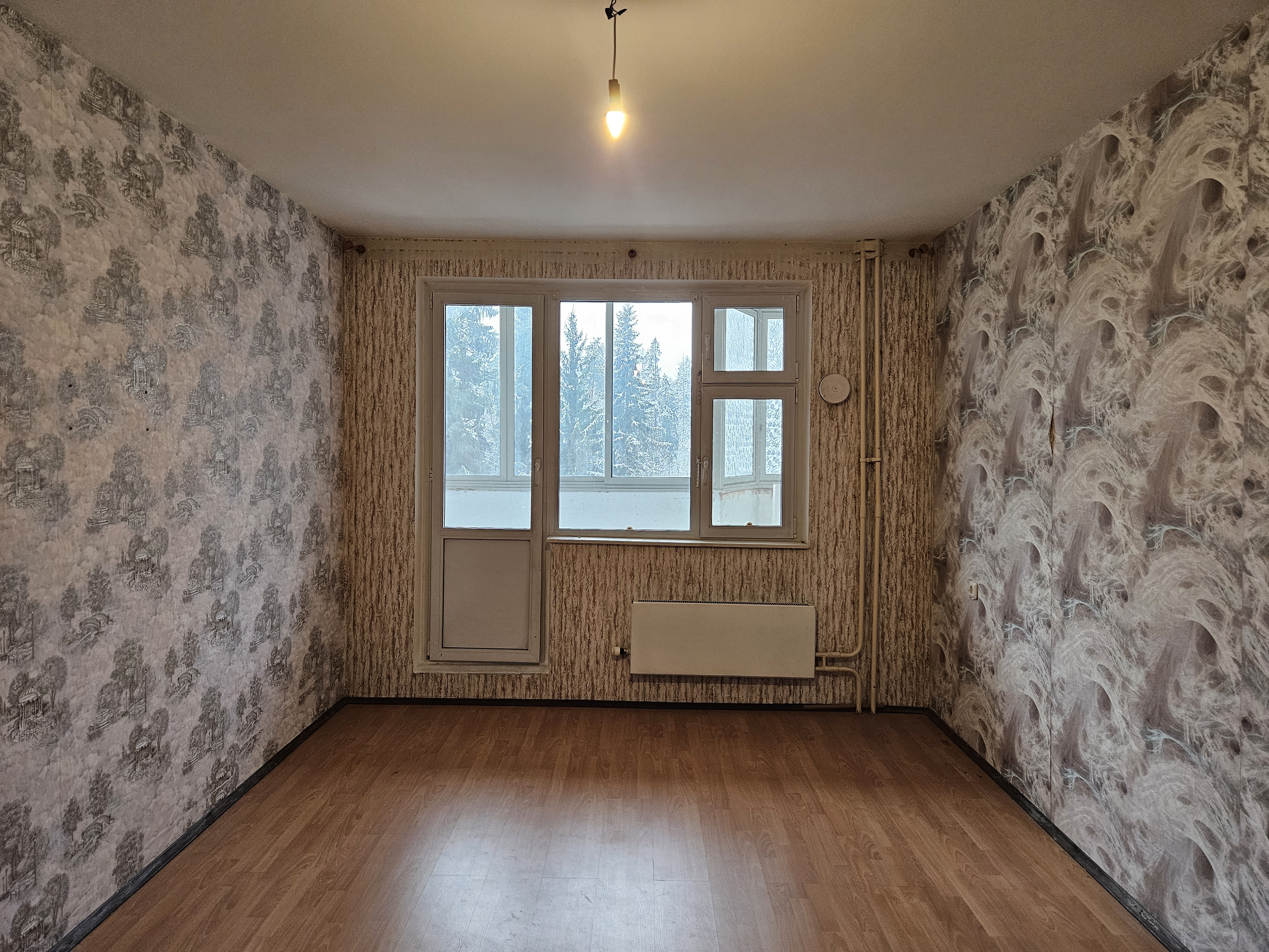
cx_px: 634
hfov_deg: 73.9
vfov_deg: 58.9
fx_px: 843
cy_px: 476
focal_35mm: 23
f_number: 1.8
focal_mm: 5.4
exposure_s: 1/100
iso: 500
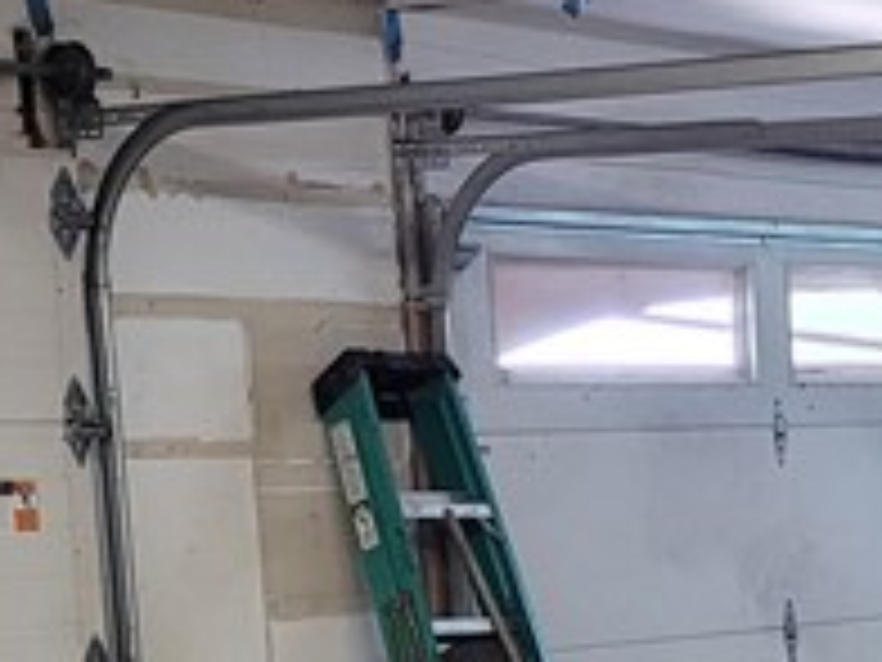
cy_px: 1166
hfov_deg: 13.9
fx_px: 3465
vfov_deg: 10.3
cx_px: 1166
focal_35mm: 136
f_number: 1.8
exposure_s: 1/60
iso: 250
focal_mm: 5.4
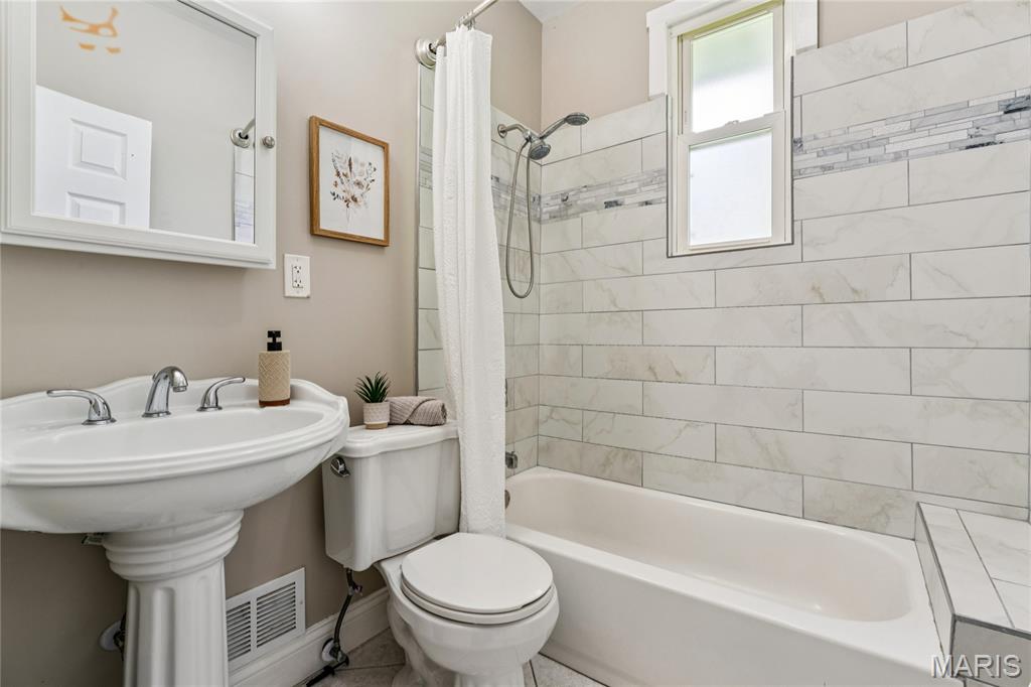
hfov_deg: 96.0
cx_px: 516
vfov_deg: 73.0
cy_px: 344
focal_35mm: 16
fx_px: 464
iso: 200
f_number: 13
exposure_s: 1/4
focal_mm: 16.2
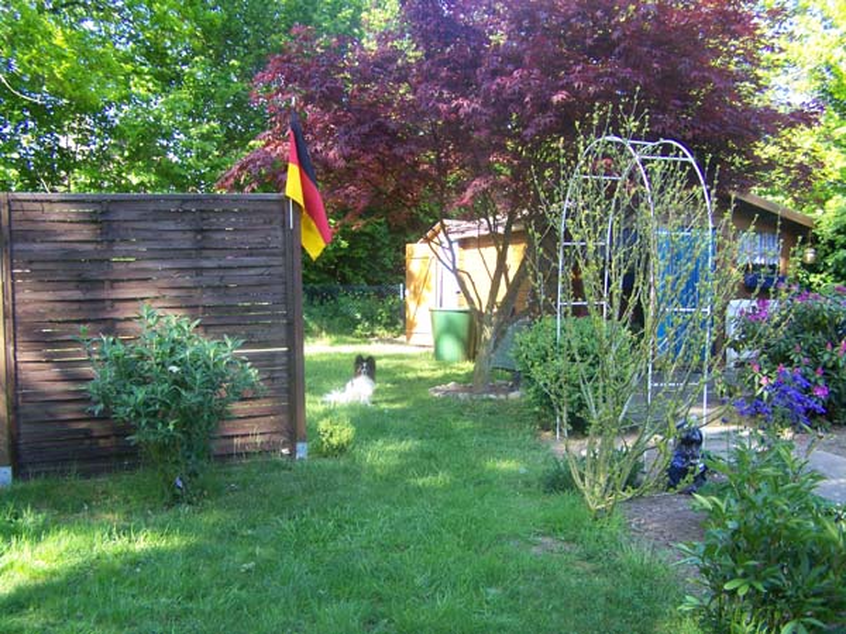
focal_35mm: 38
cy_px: 317
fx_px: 929
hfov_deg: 49.0
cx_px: 423
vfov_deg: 37.7
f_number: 2.8
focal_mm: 6.3
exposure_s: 1/125
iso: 160
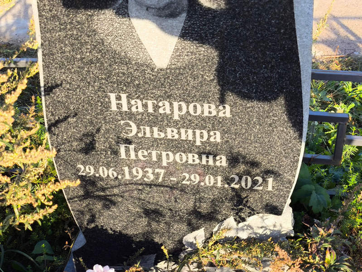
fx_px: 523
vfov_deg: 29.1
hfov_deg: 38.2
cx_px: 181
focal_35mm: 50
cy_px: 136
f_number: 1.7
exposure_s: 1/318
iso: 50
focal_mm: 4.71
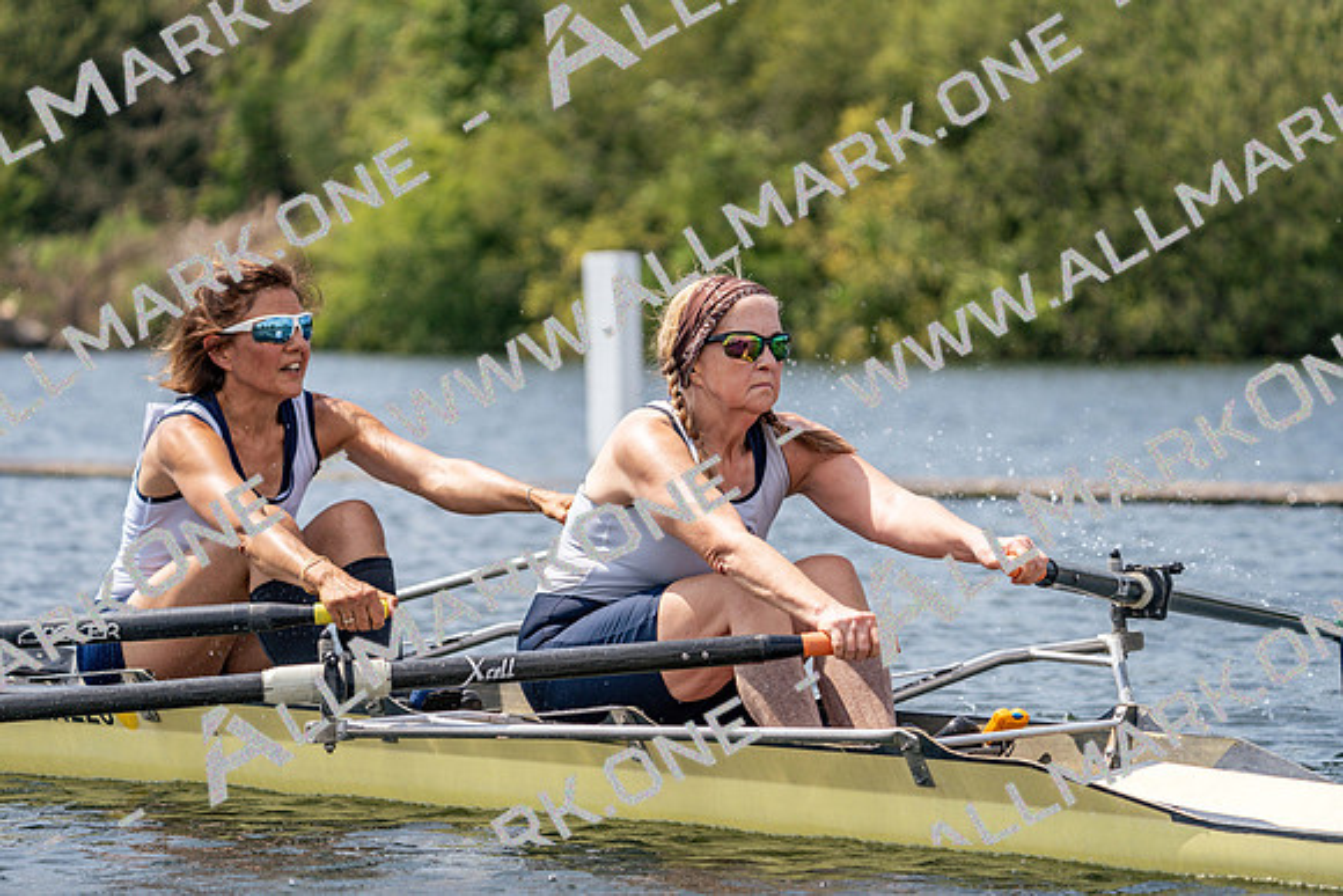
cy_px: 448
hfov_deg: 10.3
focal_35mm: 200
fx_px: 7463
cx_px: 672
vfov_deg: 6.9
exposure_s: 1/1600
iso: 200
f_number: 5.6
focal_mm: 200
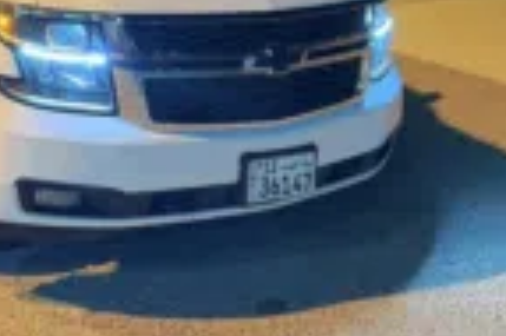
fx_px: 983
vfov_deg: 18.0
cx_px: 173
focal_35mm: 70
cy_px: -110
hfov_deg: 28.7
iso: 640
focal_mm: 6.76
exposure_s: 1/50
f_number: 1.78
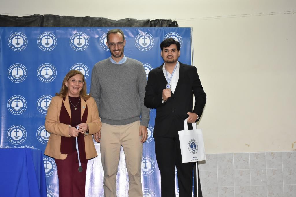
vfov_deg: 18.2
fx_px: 617
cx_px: 148
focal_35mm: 75
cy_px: 98
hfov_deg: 27.0
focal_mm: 50
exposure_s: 1/60
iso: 1600
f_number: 8
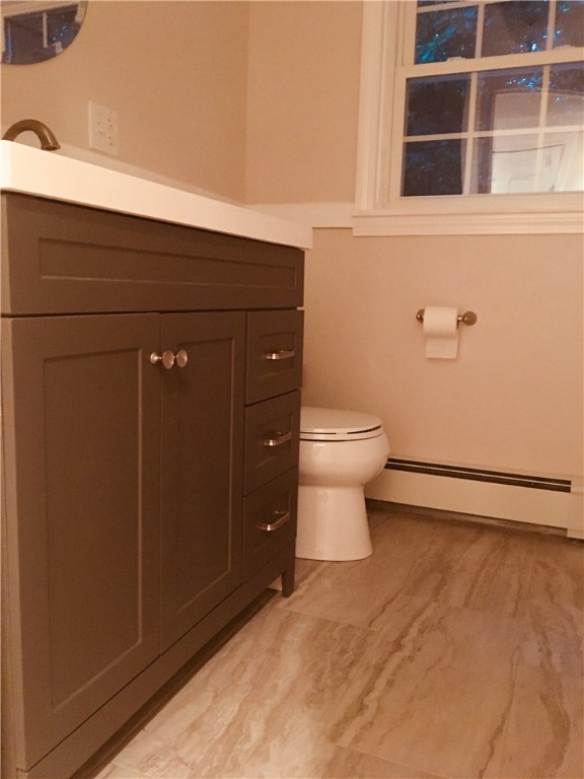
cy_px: 390
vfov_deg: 61.7
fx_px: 652
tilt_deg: -7.9
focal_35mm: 29
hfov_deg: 48.2
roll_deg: -2.0
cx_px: 292
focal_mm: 4.15
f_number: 2.2
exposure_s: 1/15
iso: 500
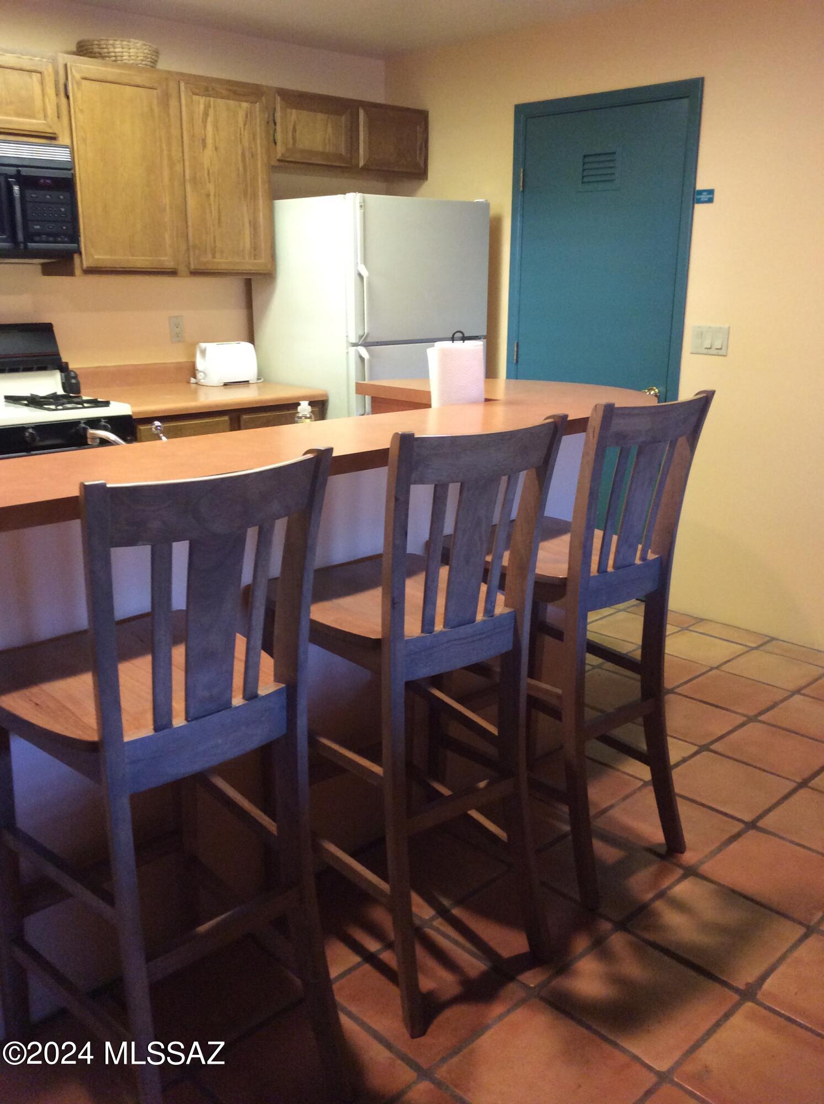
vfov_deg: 56.9
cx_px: 412
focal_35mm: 32
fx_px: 1019
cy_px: 552
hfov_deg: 44.0
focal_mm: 3.3
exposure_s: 1/24
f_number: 2.4
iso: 160
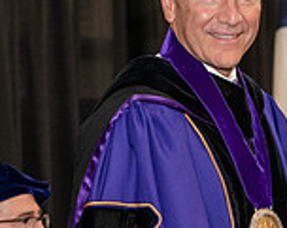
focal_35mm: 251
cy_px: 150
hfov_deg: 7.7
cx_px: 300
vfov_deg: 6.1
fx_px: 2128
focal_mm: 70
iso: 2500
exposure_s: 1/200
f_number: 5
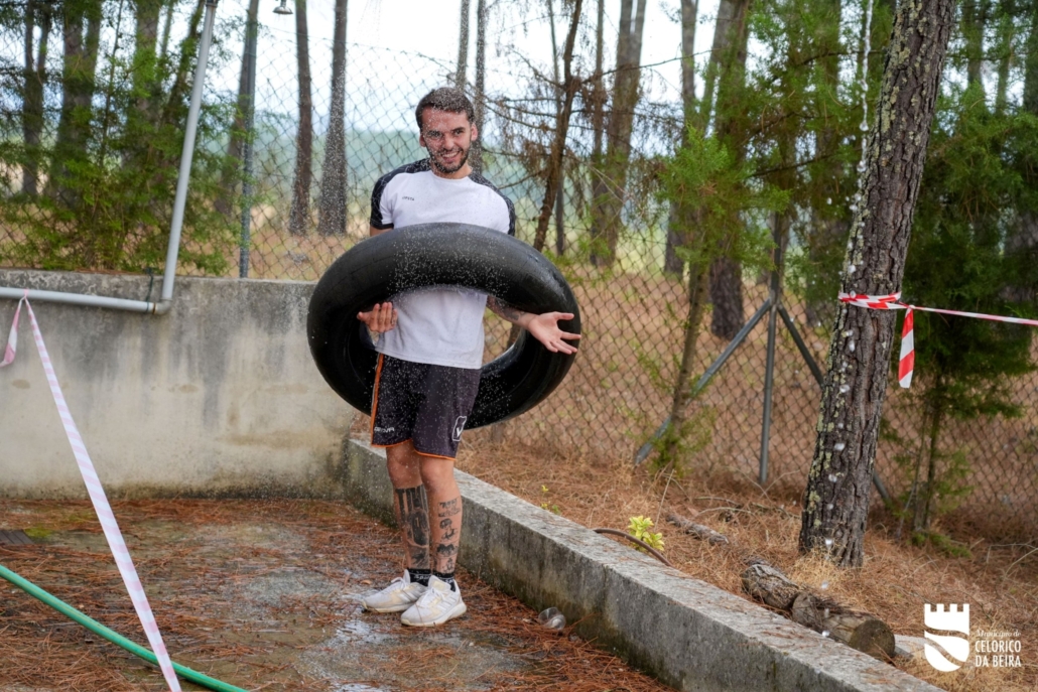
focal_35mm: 70
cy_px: 346
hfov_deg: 28.8
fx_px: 2018
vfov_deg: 19.5
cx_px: 519
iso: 2000
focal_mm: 70
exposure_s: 1/1600
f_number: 4
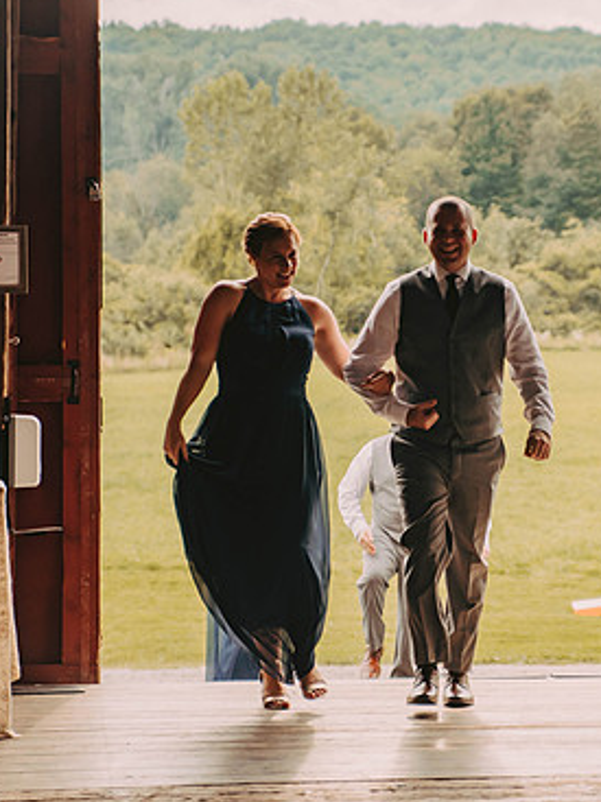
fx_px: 2641
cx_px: 444
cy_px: 390
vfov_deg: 17.3
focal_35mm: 114
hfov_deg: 12.9
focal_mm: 75
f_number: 2.8
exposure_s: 1/1250
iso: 400
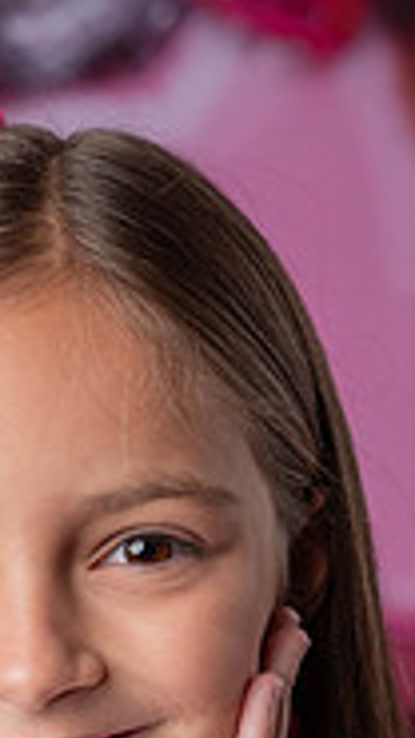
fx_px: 2446
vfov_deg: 16.7
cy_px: 794
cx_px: -20
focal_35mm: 125
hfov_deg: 9.6
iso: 64
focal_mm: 49
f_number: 4.5
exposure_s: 1/160
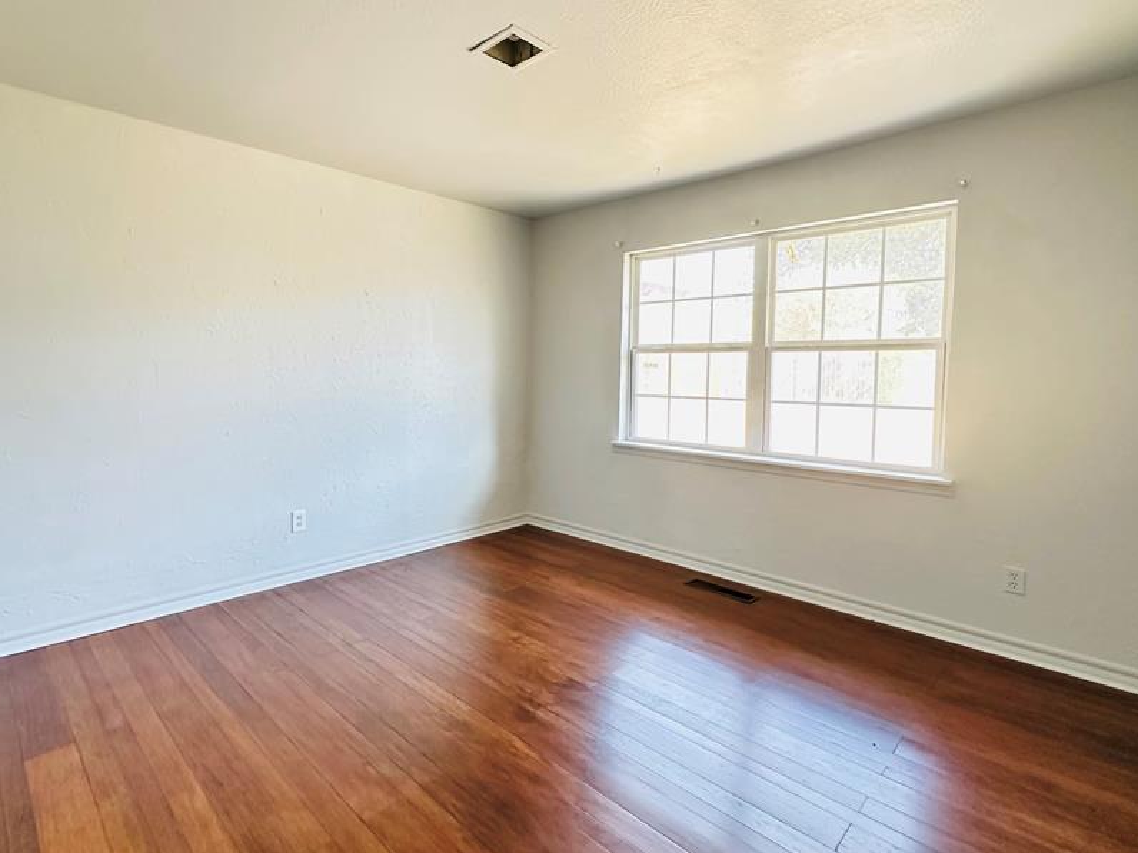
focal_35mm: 18
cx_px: 480
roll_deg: -0.4
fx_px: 592
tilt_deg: -2.6
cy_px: 400
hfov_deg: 87.1
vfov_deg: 71.5
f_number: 2.2
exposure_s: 1/89
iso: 320
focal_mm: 2.22
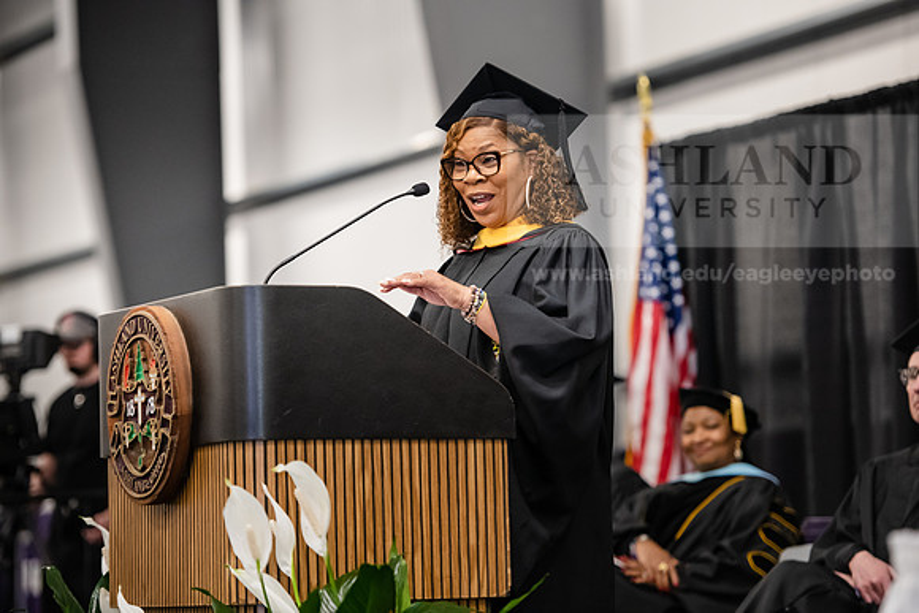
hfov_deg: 15.2
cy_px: 306
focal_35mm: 135
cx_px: 460
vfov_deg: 10.2
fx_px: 3447
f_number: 3.2
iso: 3200
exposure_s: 1/200
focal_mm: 135
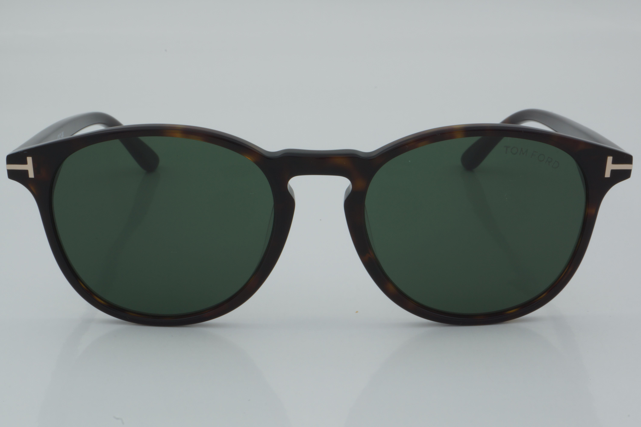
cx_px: 320
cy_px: 214
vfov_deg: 16.6
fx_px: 1469
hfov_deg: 24.6
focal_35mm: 82
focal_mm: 55
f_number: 32
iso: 100
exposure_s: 1/4
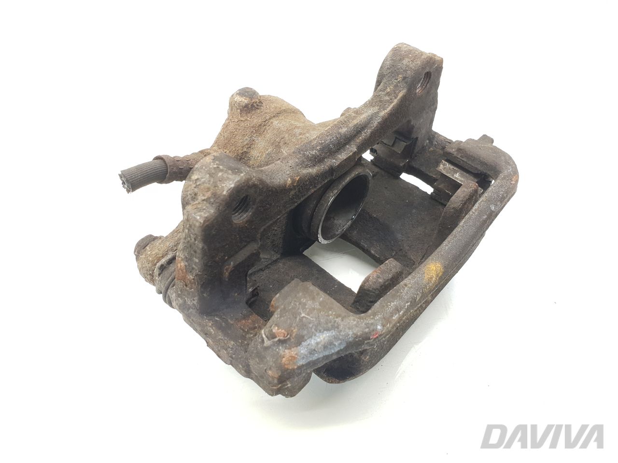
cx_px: 309
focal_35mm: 26
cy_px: 232
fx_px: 464
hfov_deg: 67.3
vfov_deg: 53.1
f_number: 2.4
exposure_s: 1/50
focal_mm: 4.3
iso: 160
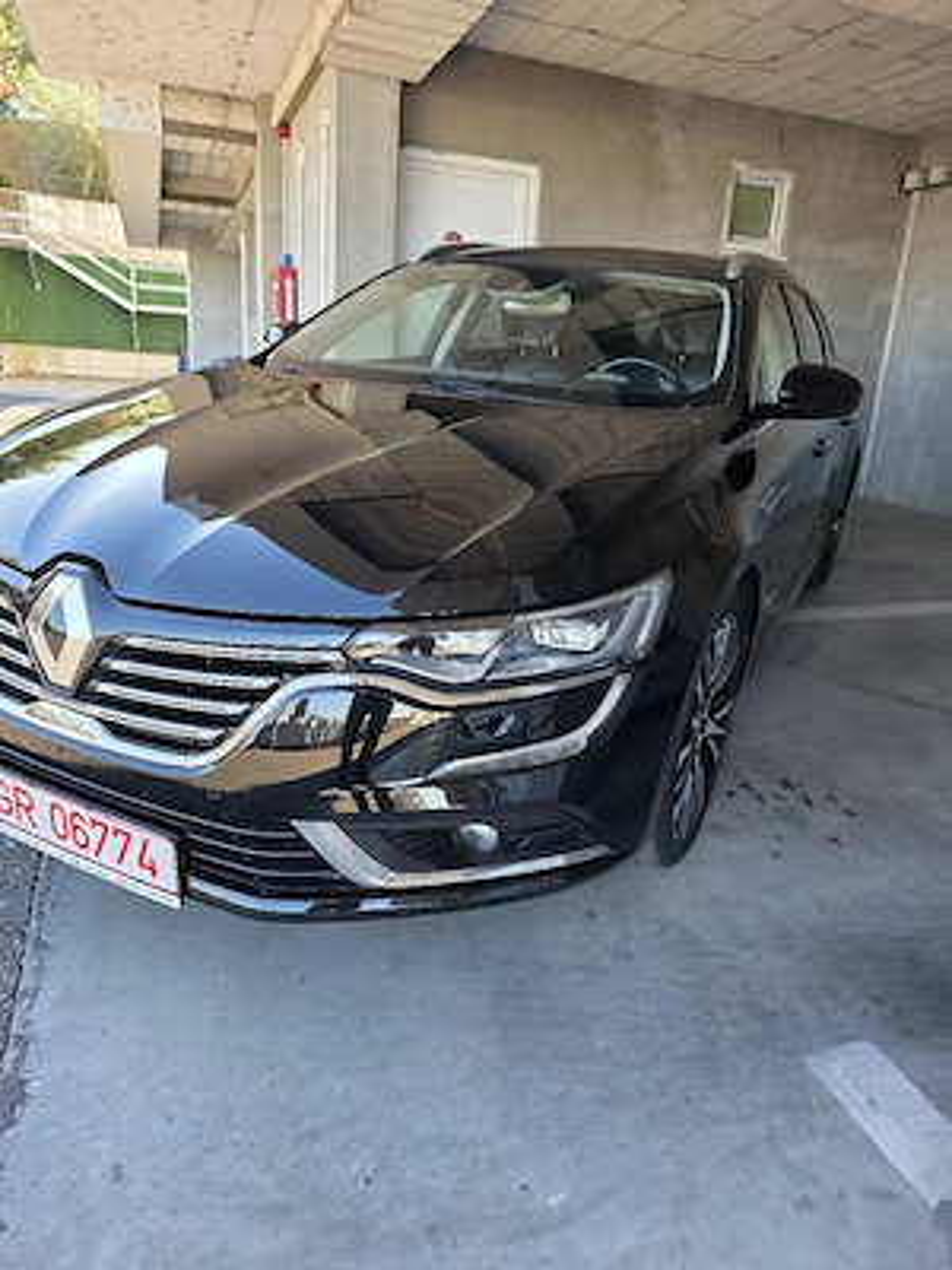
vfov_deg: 73.9
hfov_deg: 58.9
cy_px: 635
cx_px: 476
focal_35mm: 23
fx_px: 843
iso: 64
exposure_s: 1/182
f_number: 1.7
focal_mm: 6.3
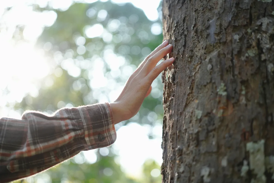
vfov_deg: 27.0
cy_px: 92
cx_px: 137
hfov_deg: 39.6
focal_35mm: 50
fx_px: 381
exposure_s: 1/800
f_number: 2.5
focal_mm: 50
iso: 1000
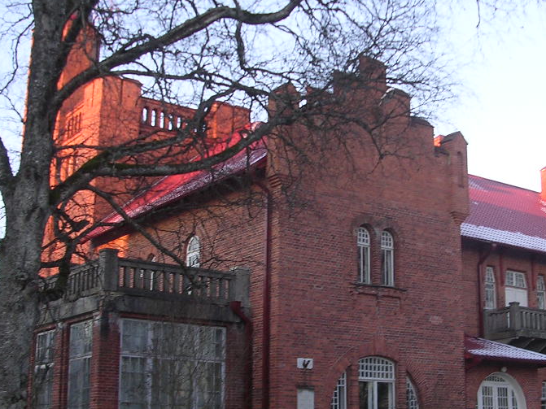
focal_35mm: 58
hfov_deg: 33.0
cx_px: 360
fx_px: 915
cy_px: 255
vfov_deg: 25.2
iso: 100
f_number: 2.8
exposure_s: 1/35.2
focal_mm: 5.8
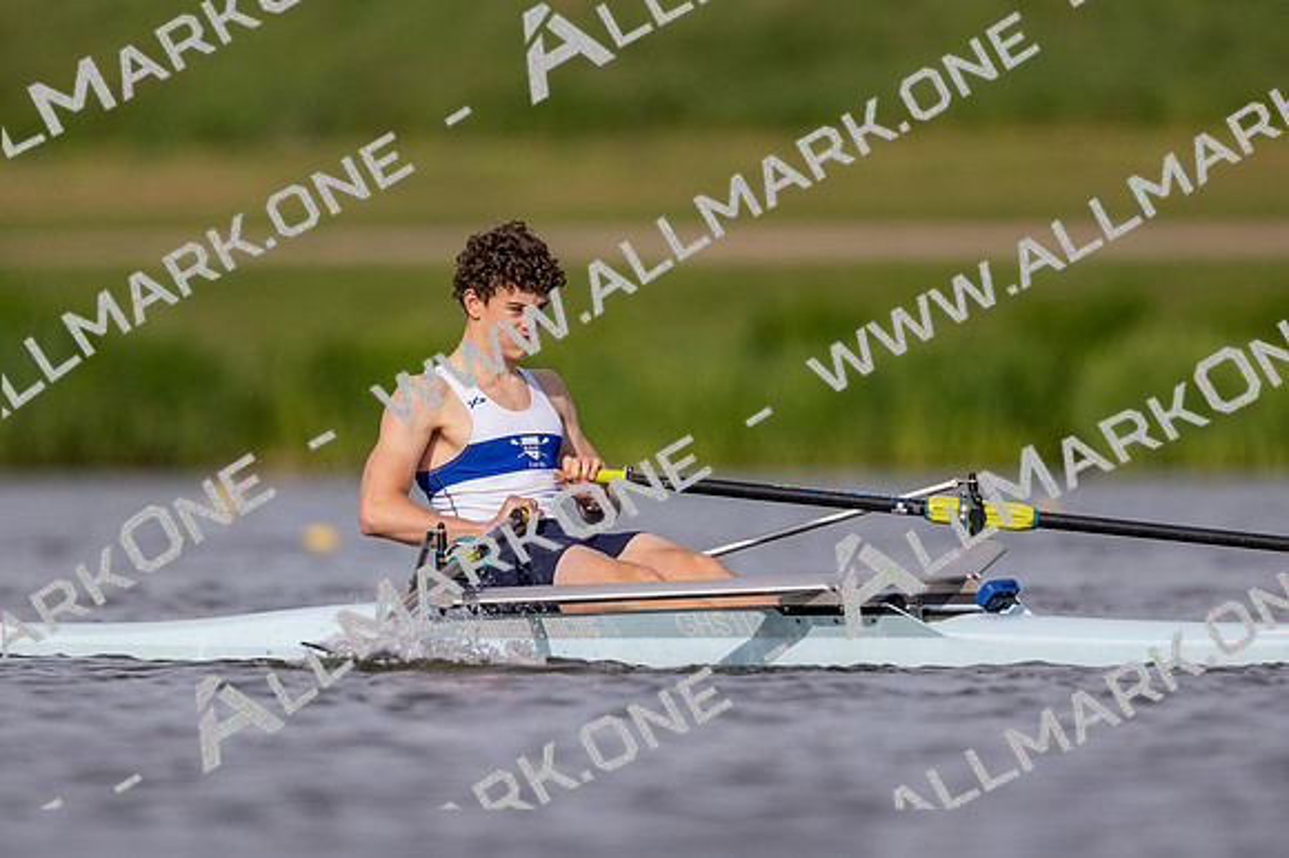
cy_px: 429
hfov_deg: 2.3
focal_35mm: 900
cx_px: 644
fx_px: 32205
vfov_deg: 1.5
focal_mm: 600
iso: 250
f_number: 4
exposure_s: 1/2500
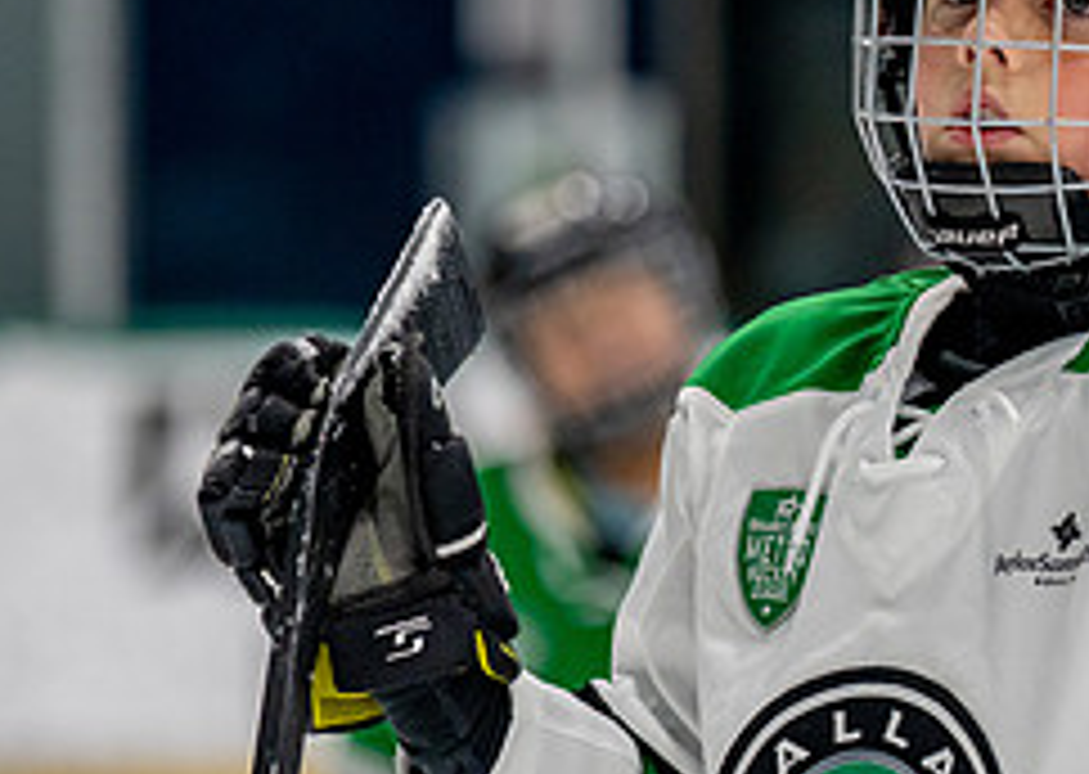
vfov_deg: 3.4
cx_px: 994
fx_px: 12937
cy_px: 463
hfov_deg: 4.8
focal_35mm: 419
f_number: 2.8
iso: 1000
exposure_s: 1/1250
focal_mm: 133
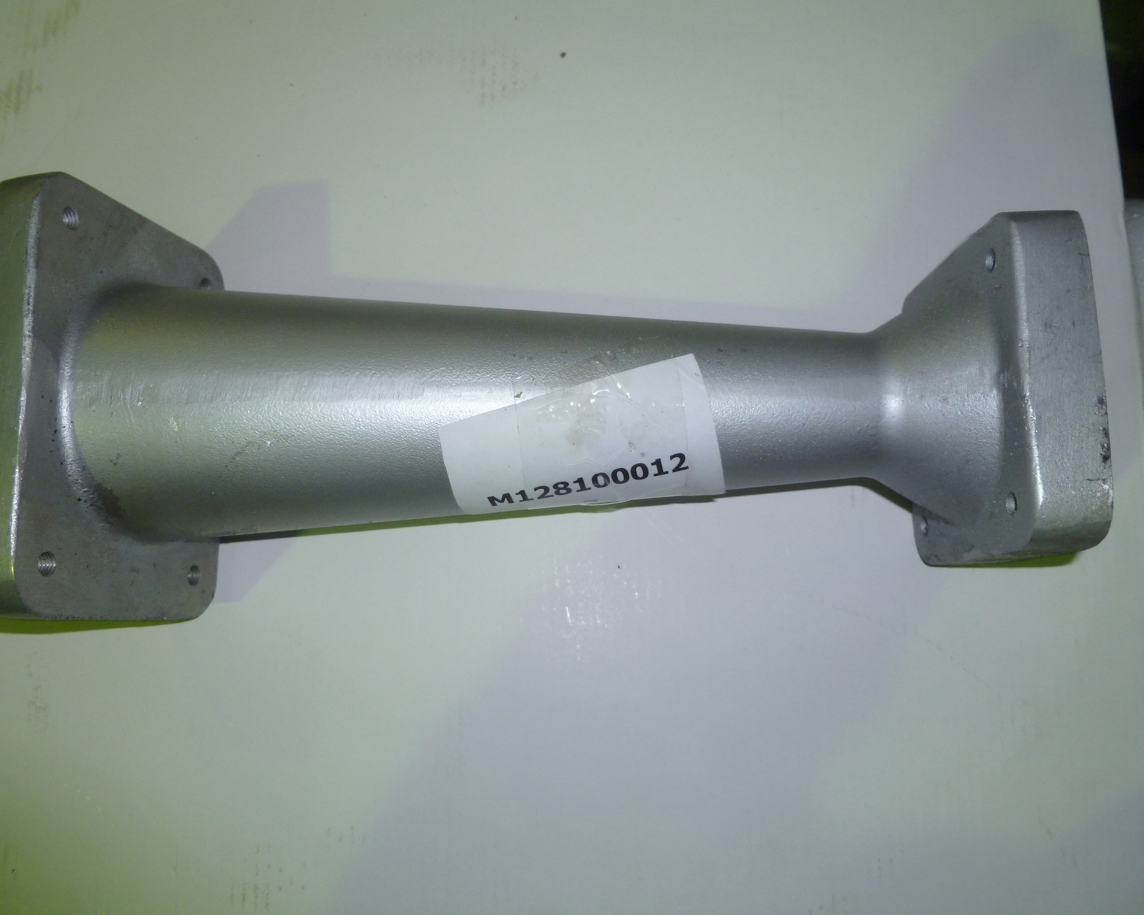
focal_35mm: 30
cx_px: 544
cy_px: 455
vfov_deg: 48.5
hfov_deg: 58.7
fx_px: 1016
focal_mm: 5
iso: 125
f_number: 3.3
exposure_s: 1/30
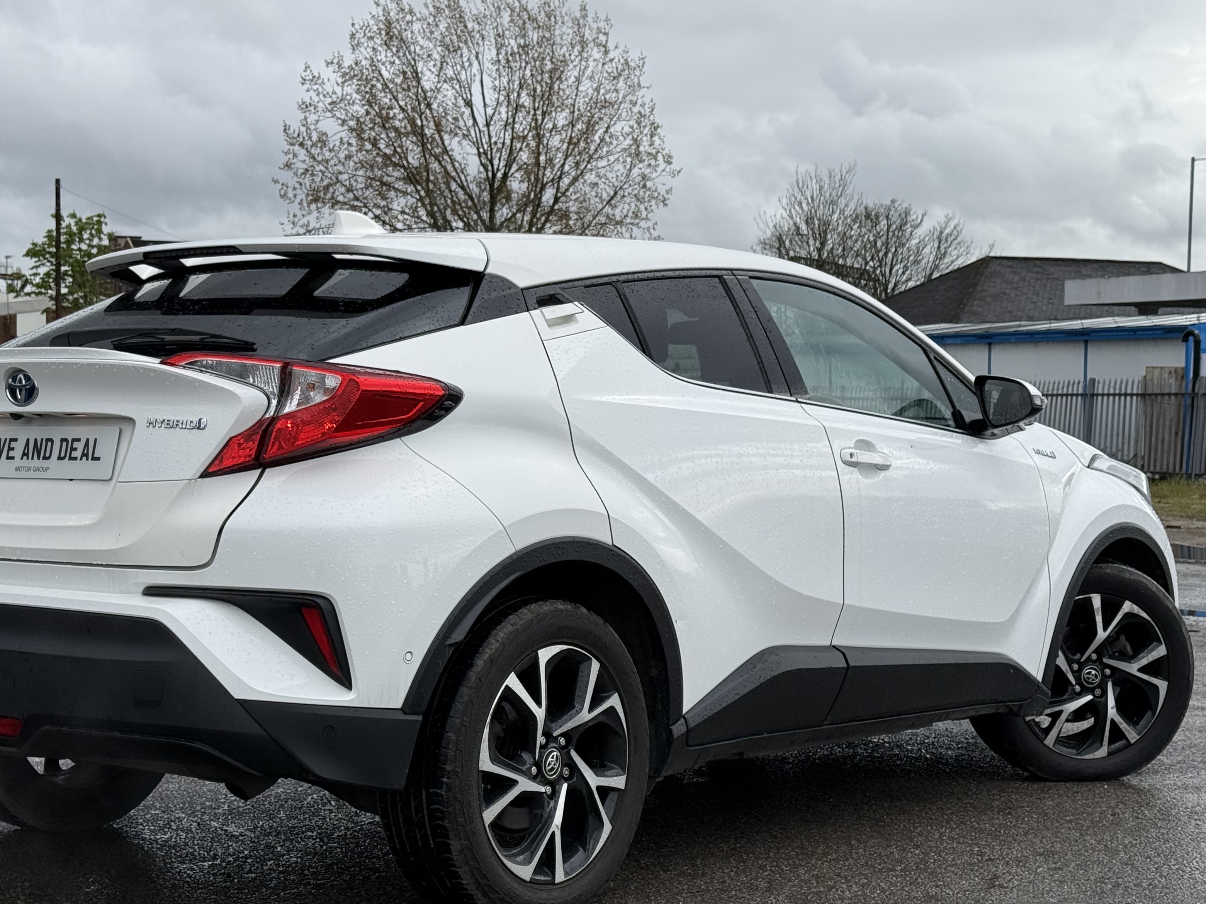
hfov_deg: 31.2
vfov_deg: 23.6
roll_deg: -0.6
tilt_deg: -1.2
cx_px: 522
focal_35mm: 62
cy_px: 459
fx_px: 2160
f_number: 1.78
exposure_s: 1/2762
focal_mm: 6.76
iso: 64
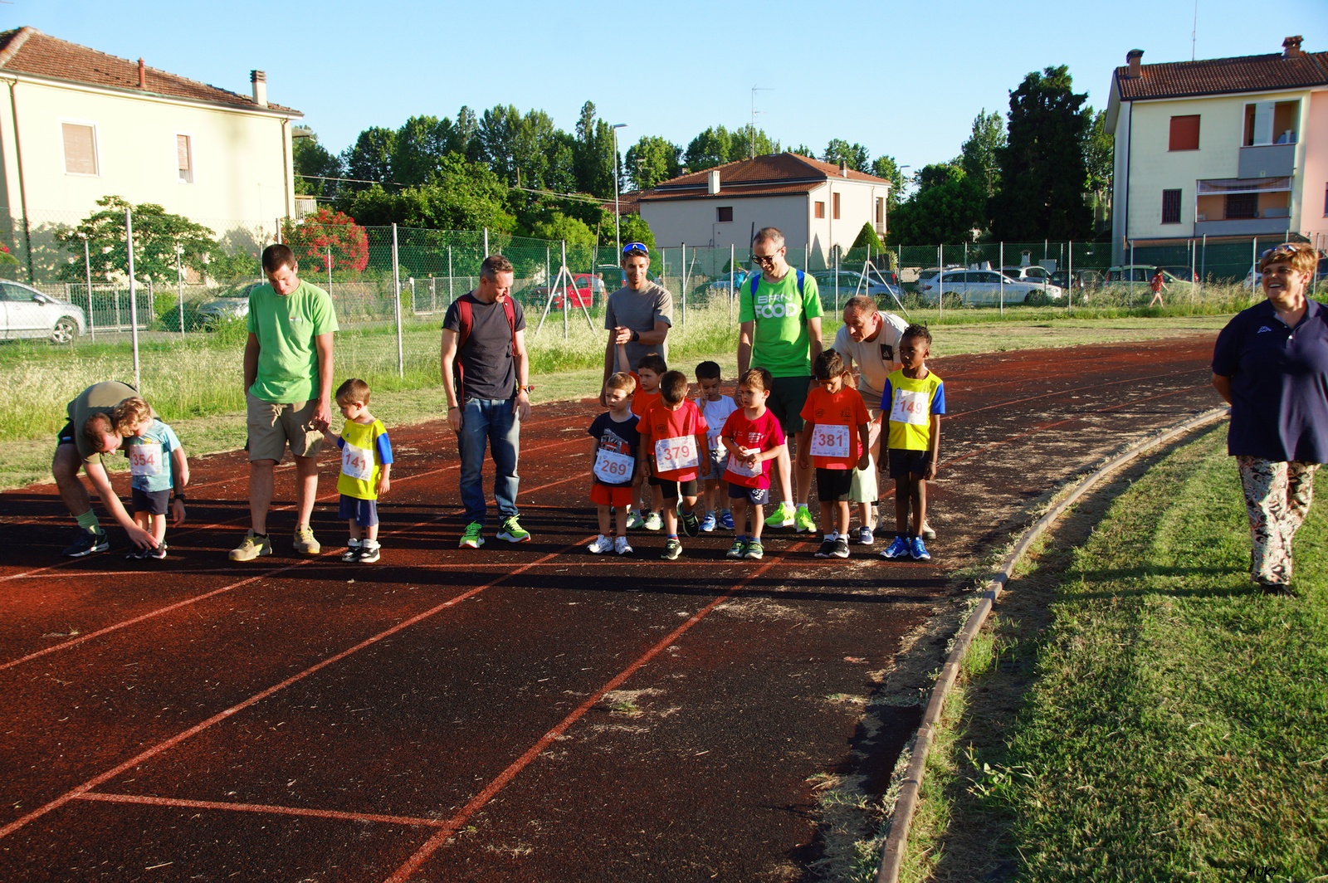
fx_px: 1548
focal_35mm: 42
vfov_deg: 31.8
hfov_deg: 46.4
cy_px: 442
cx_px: 664
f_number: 6.3
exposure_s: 1/250
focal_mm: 28
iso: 200
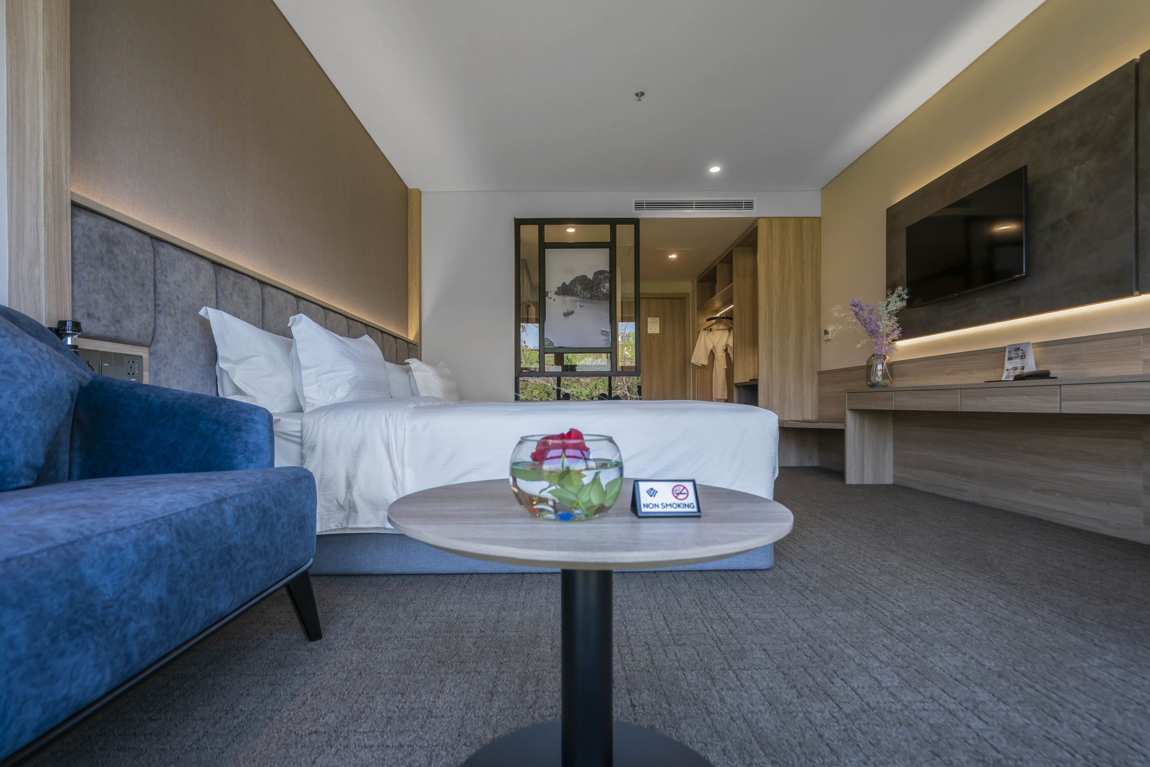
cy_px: 376
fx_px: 543
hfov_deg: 93.3
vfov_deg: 70.5
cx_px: 573
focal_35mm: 17
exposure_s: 1/30
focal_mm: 16
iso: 200
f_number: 7.1
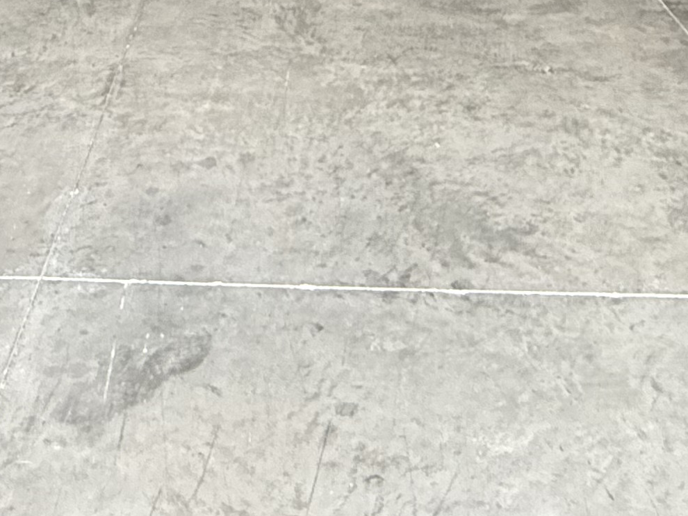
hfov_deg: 33.6
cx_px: 251
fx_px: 1133
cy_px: -415
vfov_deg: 19.3
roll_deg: +1.3
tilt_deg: +0.3
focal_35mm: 57
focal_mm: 2.22
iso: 320
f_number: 2.2
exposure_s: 1/120
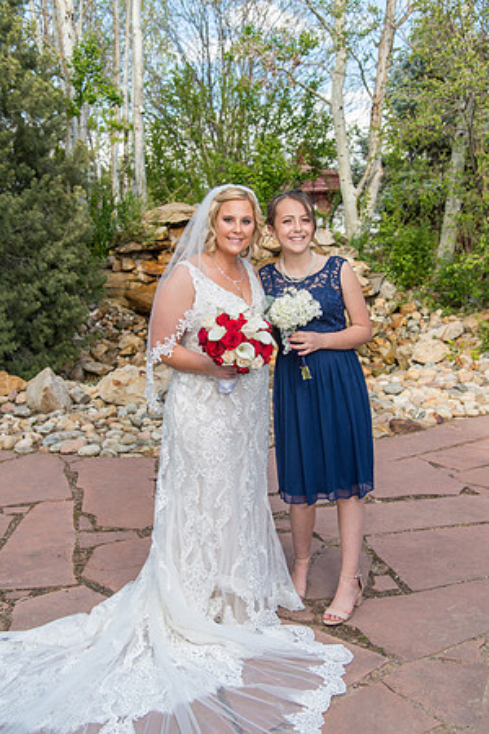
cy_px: 367
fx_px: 774
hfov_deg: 35.1
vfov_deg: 50.7
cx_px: 244
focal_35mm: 38
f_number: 5
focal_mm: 38
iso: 100
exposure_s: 1/250
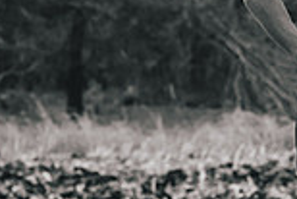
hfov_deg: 3.7
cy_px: 69
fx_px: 4599
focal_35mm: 557
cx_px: 457
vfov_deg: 2.5
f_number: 6.3
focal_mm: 135
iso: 400
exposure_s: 1/1000
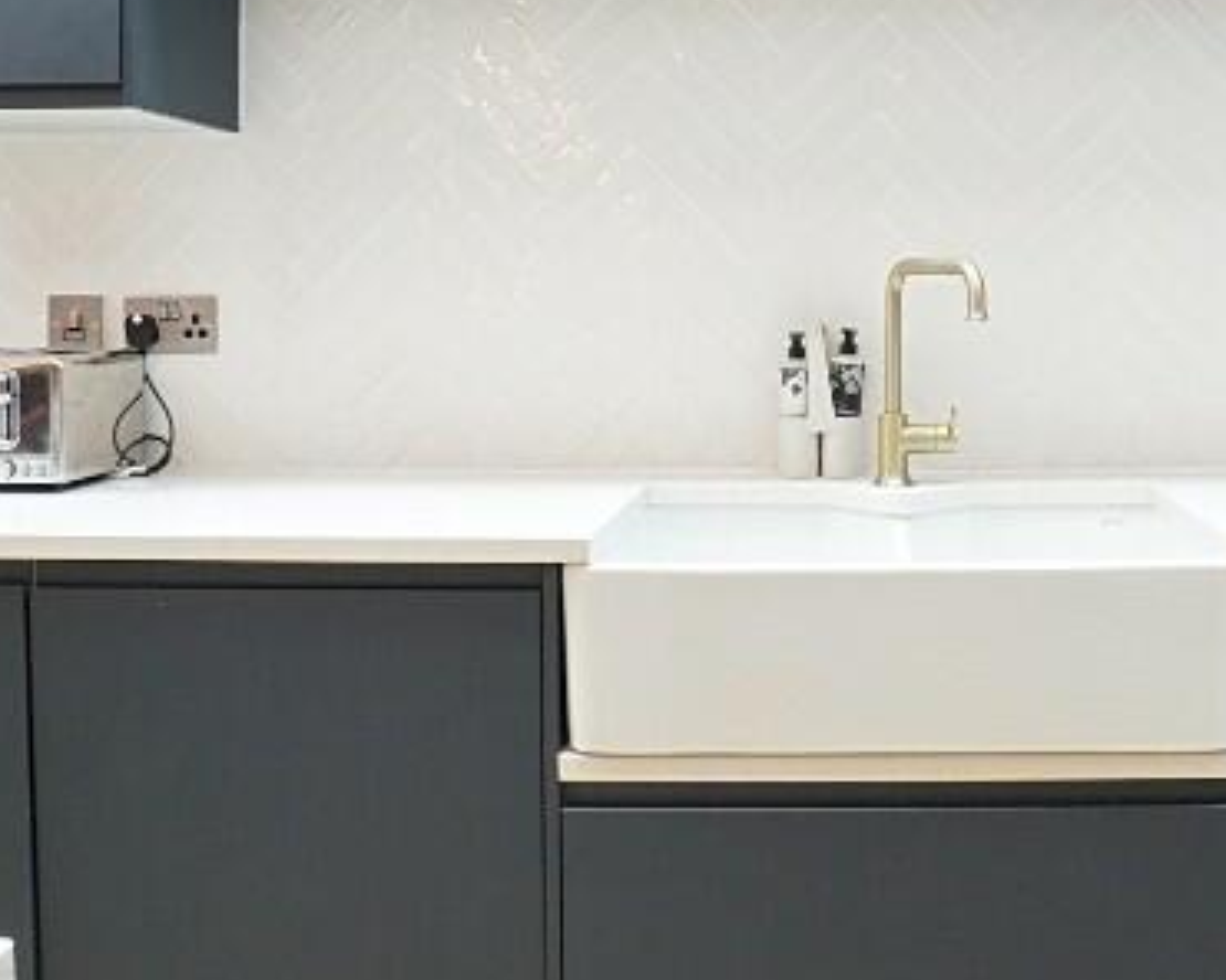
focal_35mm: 39
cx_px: 885
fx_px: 1415
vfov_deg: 37.9
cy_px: 336
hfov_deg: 45.6
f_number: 11
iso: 640
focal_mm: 10
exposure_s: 1/20
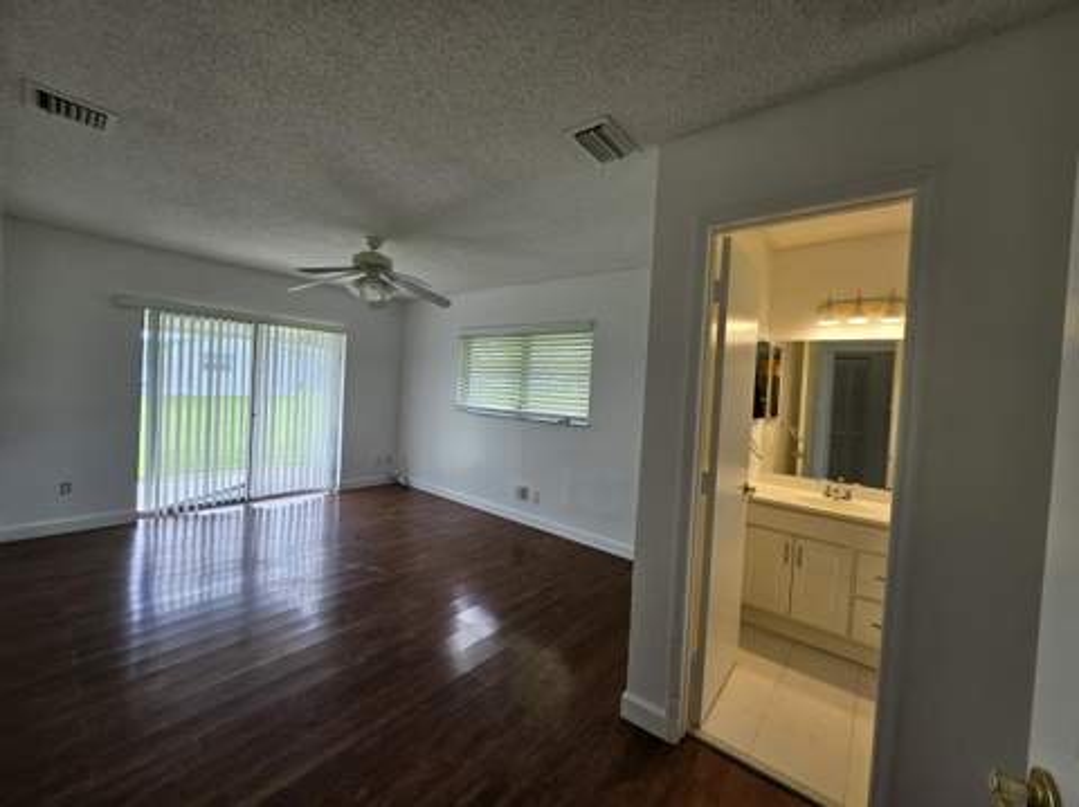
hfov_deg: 106.2
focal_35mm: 13
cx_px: 540
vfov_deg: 89.8
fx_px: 405
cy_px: 404
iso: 32
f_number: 2.2
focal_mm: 1.7
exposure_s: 1/60
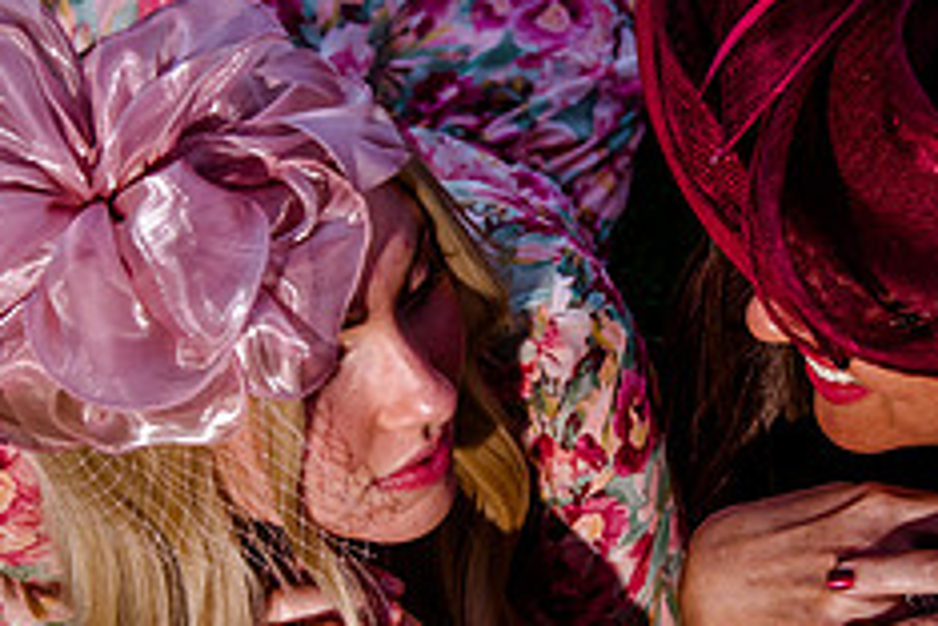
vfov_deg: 10.3
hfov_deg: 15.4
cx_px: 634
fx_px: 3465
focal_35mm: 133
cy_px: 333
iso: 1600
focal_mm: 50
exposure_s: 1/125
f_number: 4
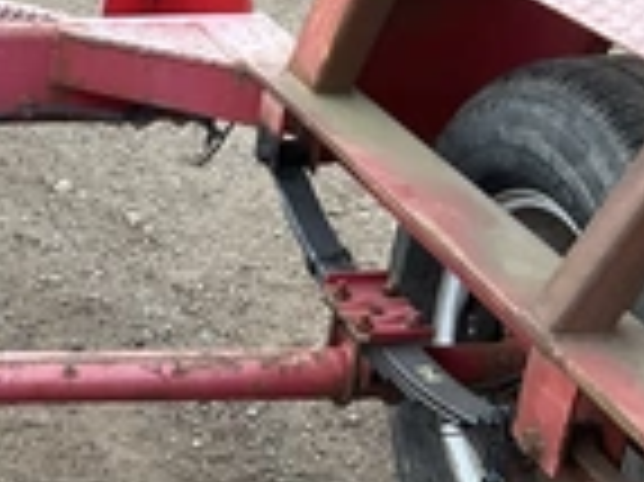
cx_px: -207
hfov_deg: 21.6
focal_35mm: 81
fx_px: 1506
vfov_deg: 18.1
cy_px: 320
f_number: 1.8
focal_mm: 3
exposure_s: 1/122
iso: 50
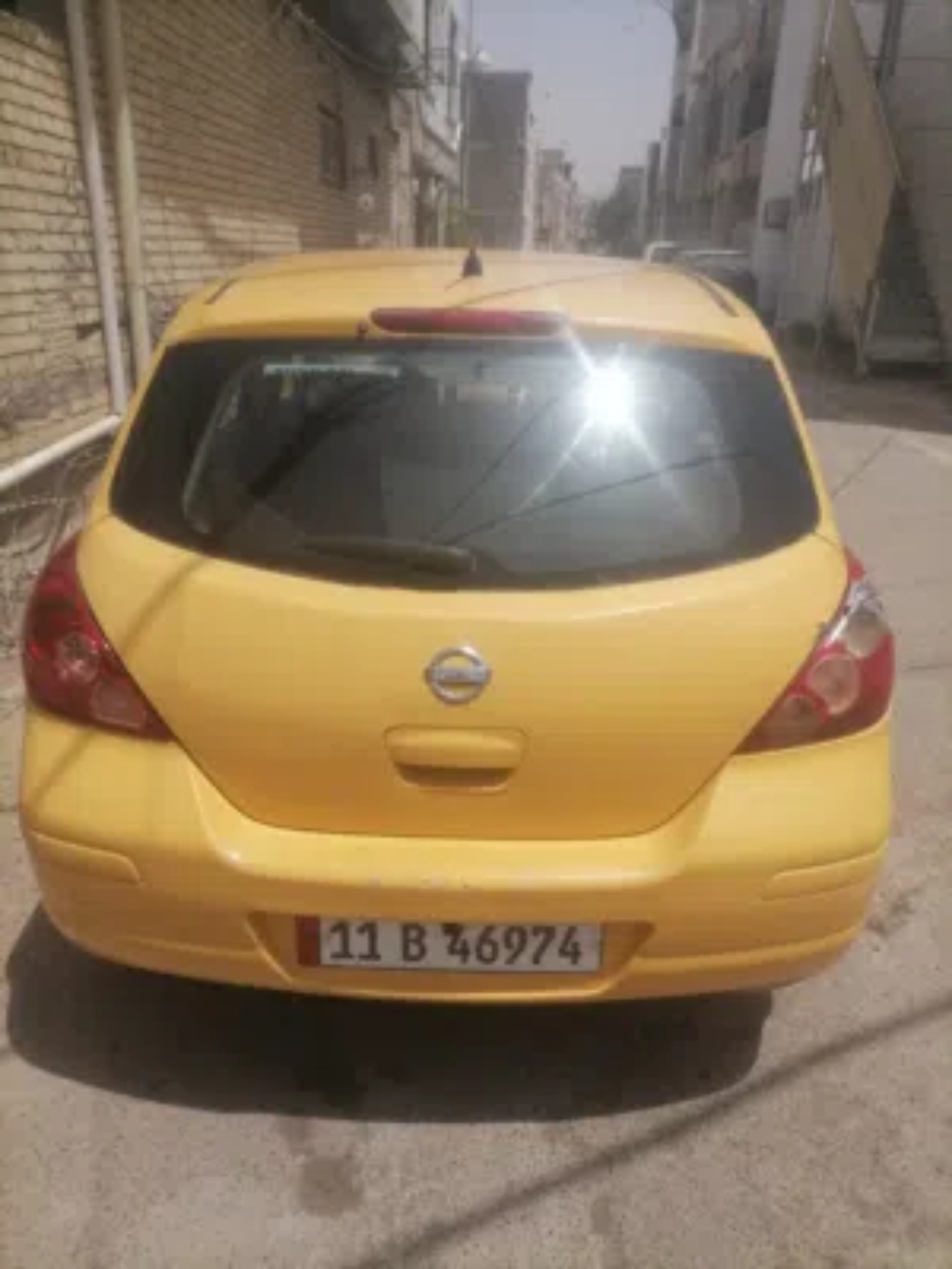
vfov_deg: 65.3
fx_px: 990
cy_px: 634
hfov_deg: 51.4
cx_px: 476
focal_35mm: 27
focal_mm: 5.4
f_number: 1.8
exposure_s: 1/2703
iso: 50
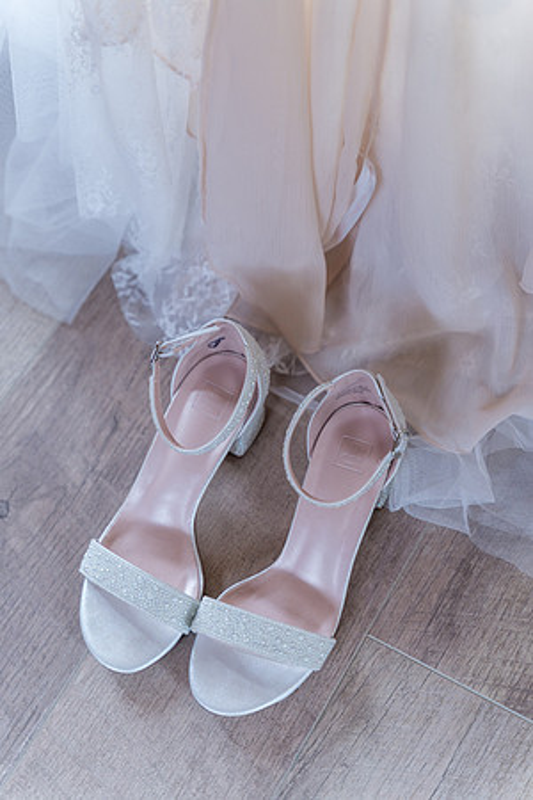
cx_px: 266
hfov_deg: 20.0
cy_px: 400
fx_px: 1510
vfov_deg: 29.7
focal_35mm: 68
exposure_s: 1/100
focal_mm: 68
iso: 200
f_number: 2.8
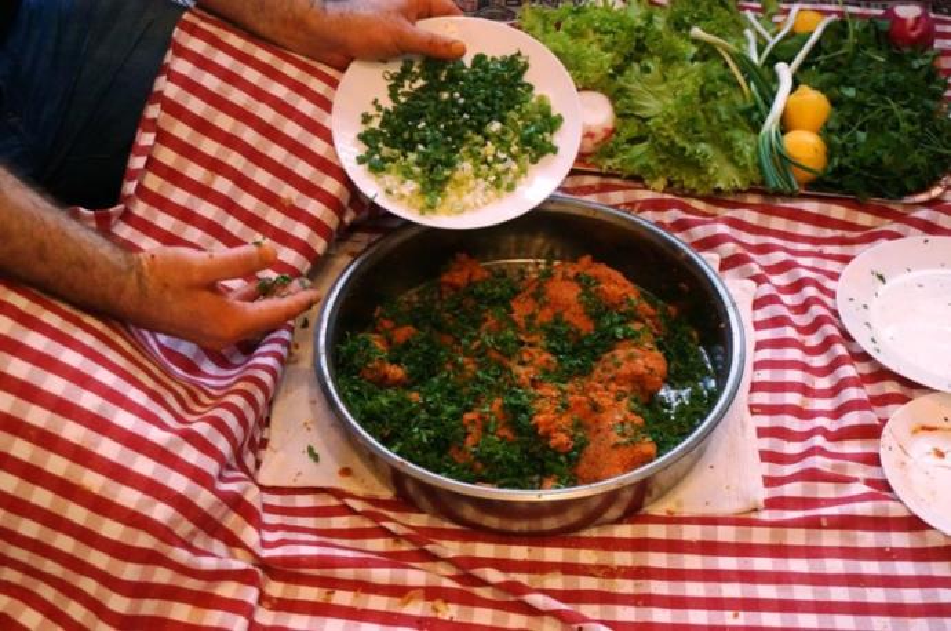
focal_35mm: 54
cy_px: 316
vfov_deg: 25.0
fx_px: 1424
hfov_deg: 36.9
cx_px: 476
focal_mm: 36
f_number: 5.6
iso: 3200
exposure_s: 1/60
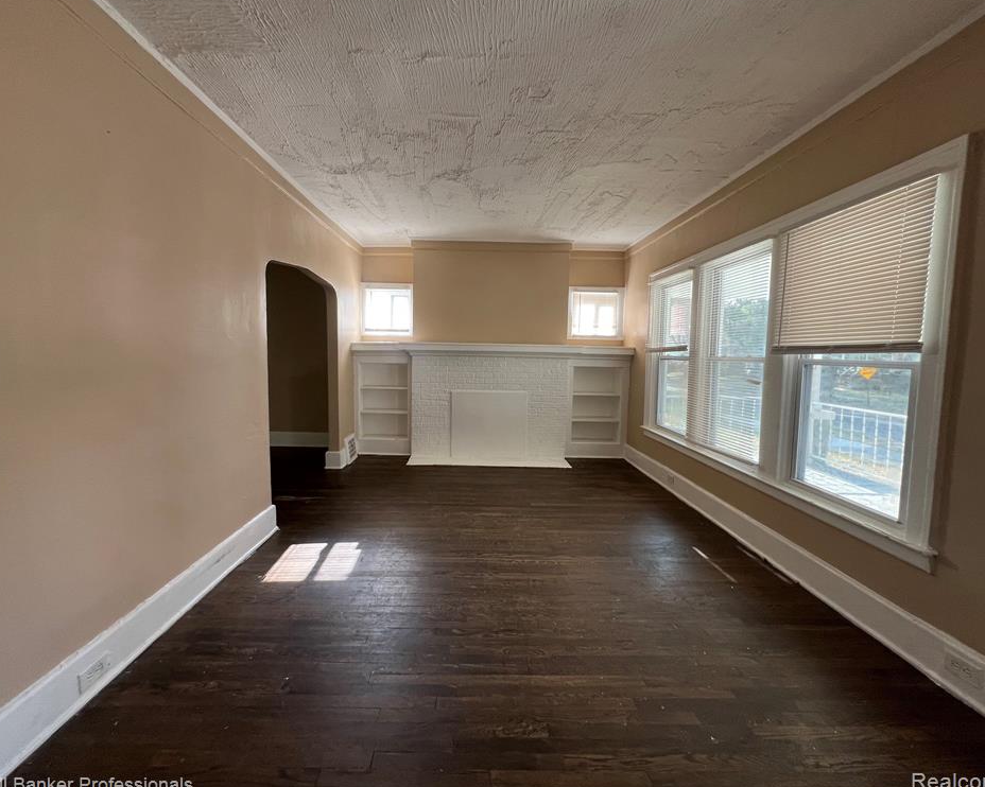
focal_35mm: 14
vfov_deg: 88.0
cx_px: 476
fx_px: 408
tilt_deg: -5.9
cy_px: 391
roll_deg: -0.4
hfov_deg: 100.7
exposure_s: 1/99
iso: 125
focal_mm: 1.57
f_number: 1.8
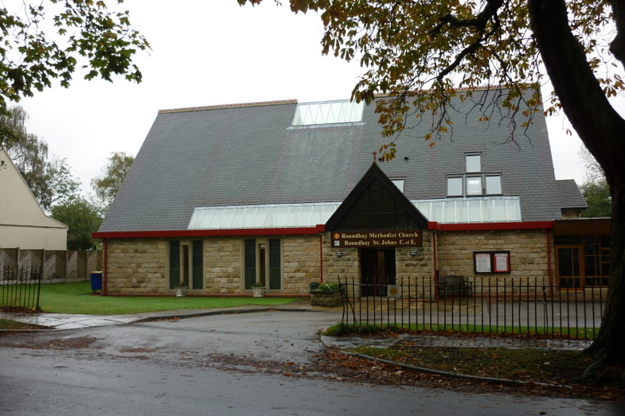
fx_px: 607
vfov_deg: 37.8
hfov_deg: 54.4
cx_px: 318
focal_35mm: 35
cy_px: 192
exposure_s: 1/125
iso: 80
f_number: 2.8
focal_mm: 5.5
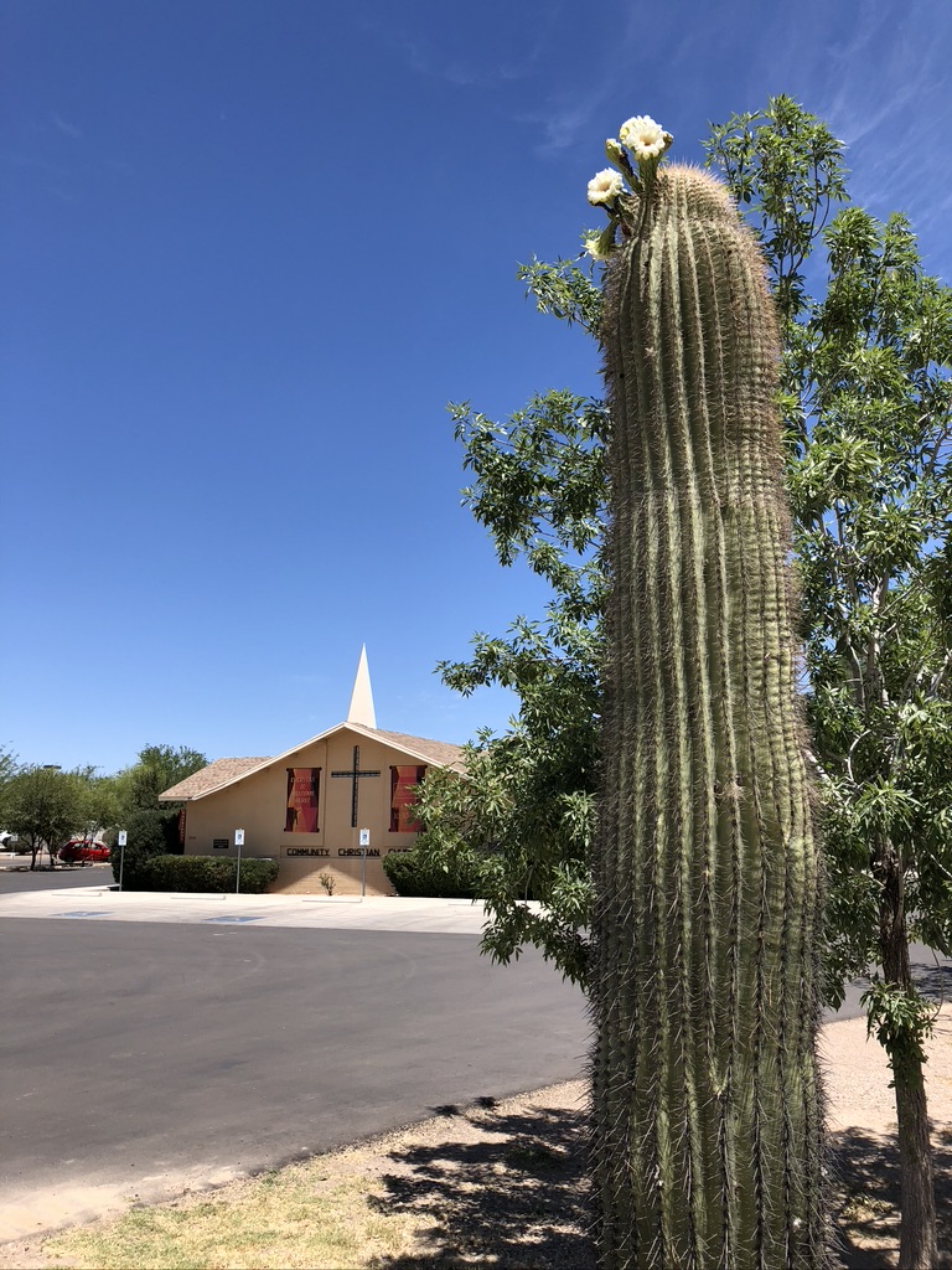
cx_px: 476
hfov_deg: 49.7
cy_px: 635
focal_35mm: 28
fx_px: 1027
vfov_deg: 63.4
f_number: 1.8
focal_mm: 3.99
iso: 20
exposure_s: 1/1715
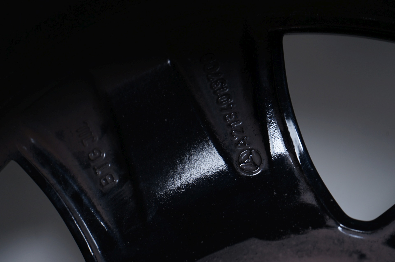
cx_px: 198
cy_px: 131
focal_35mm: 68
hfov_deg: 29.7
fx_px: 746
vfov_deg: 20.0
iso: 250
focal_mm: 68
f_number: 7.1
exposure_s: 1/100
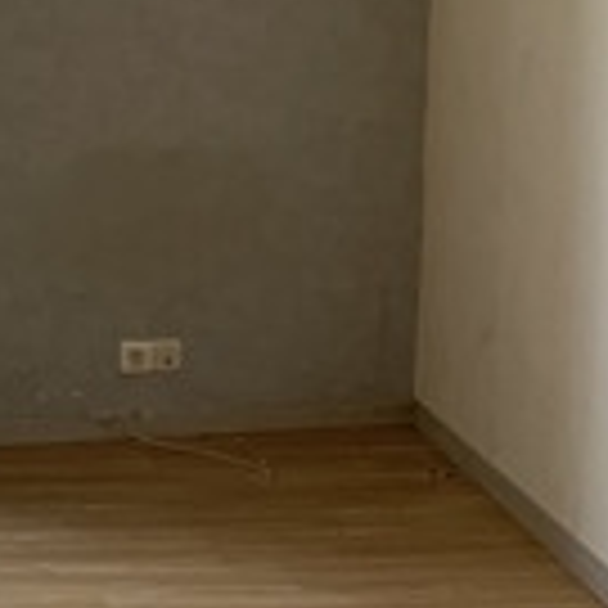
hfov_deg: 15.8
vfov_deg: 16.9
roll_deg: -0.1
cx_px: -270
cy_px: 90
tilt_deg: -5.5
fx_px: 2027
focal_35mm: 102
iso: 125
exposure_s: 1/60
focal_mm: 4.25
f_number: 1.8
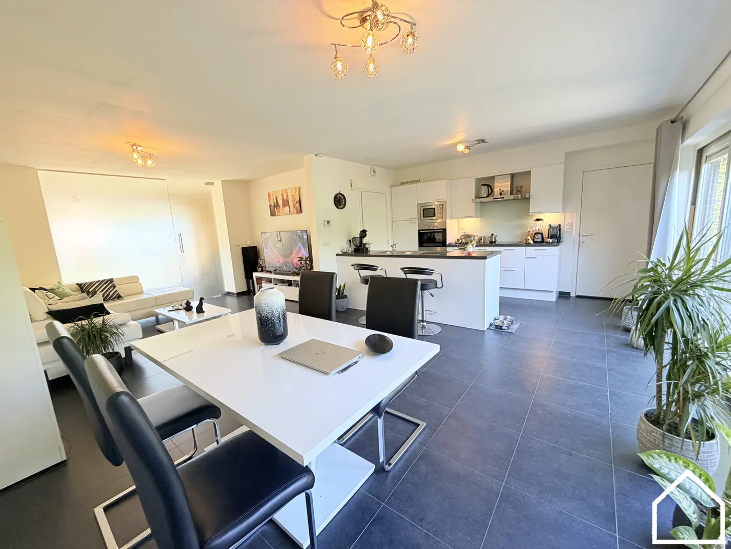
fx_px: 296
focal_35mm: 14
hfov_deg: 102.1
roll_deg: +3.6
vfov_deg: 85.7
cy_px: 274
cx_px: 366
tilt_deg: -8.9
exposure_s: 1/100
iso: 200
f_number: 2.2
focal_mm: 2.22
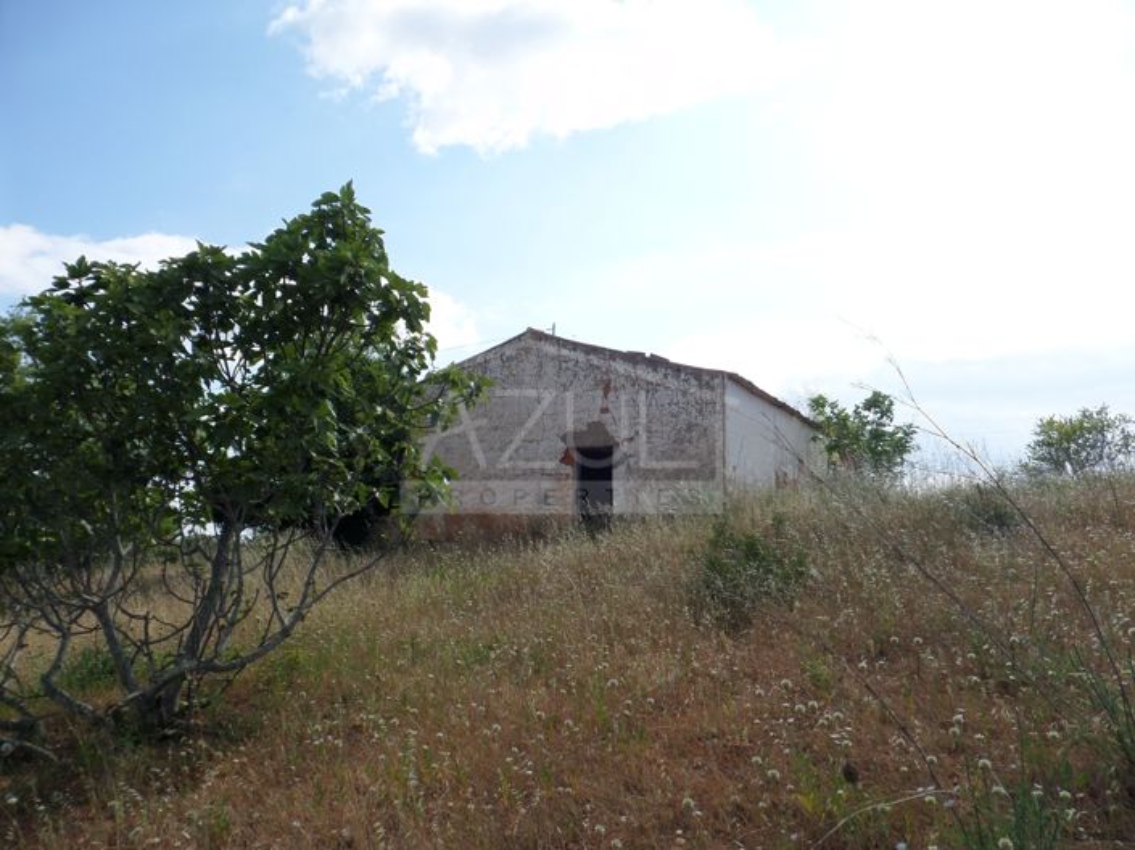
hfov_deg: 71.6
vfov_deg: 56.8
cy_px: 425
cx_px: 568
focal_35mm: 24
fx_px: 787
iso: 100
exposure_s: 1/1000
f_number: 3.6
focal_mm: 4
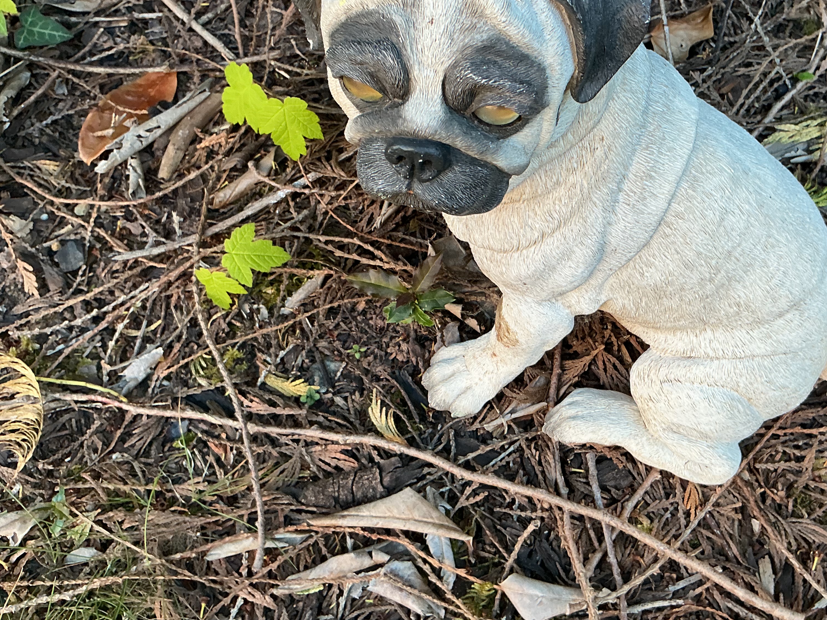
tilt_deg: -54.3
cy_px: 239
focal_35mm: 39
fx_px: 932
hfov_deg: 47.1
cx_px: 553
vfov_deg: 36.6
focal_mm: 3
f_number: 1.8
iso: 64
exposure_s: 1/120
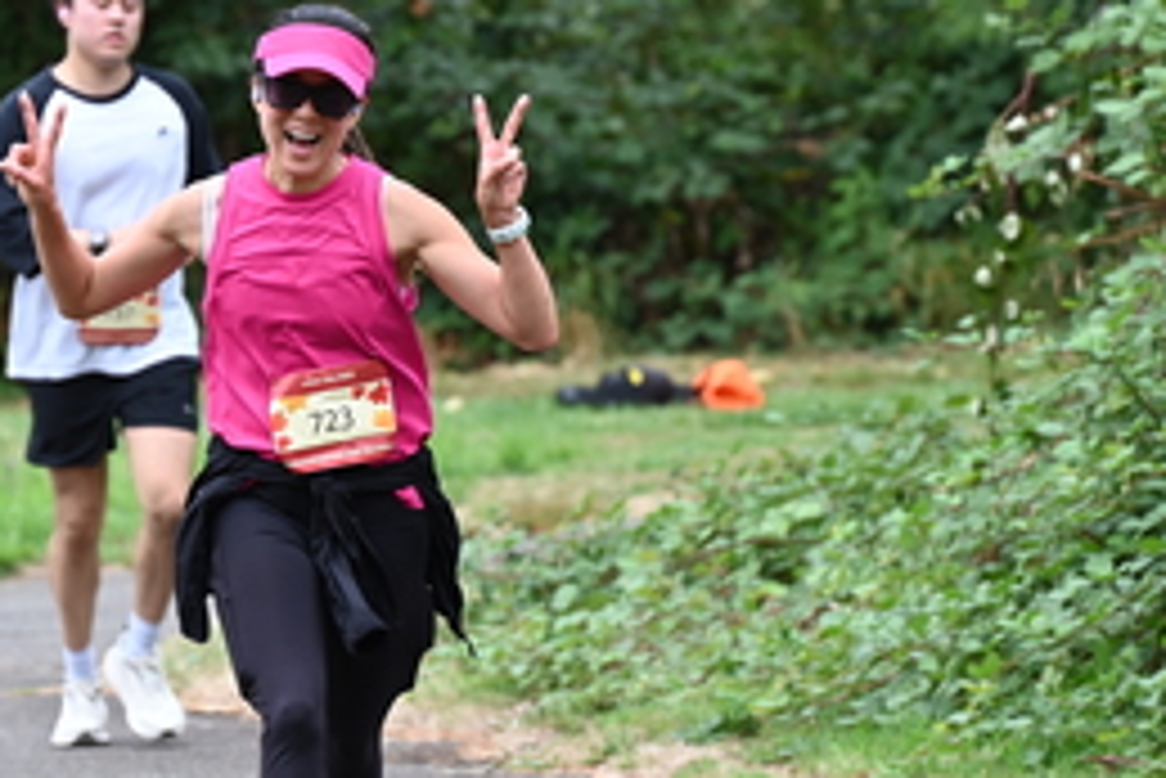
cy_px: 227
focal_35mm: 425
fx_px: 13772
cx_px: 302
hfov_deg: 4.8
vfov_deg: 3.2
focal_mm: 200
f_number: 6.3
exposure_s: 1/250
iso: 450
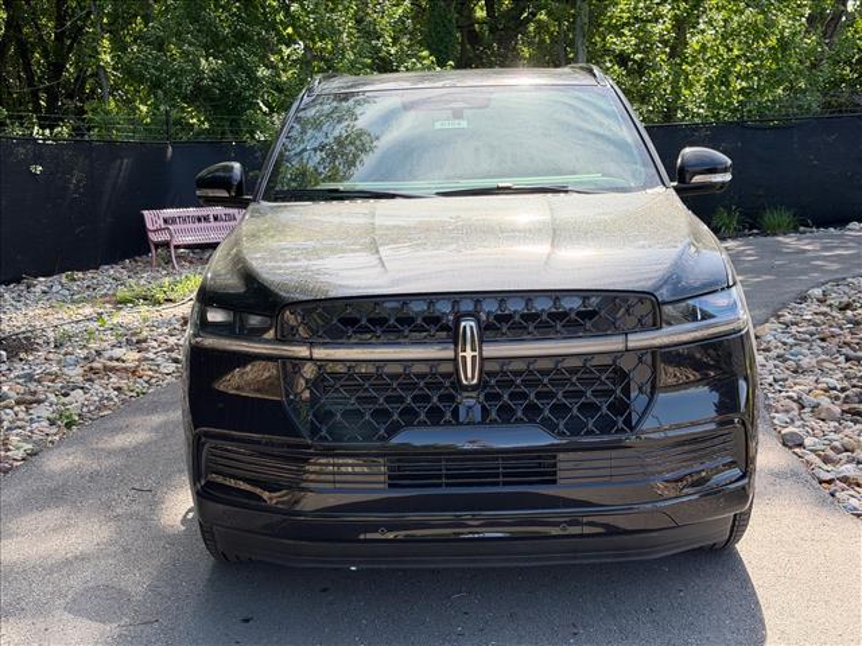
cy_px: 323
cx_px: 431
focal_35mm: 48
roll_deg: -0.2
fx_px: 1195
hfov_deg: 39.7
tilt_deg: -8.6
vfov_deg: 30.3
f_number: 1.78
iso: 80
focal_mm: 6.76
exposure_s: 1/1377
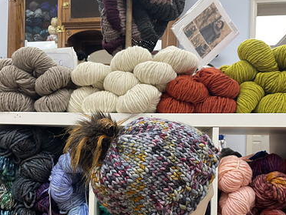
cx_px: 144
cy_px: 147
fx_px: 289
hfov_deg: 52.6
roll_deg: -0.3
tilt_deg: -1.1
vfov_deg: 40.2
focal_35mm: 35
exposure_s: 1/120
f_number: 1.6
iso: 125
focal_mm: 4.2
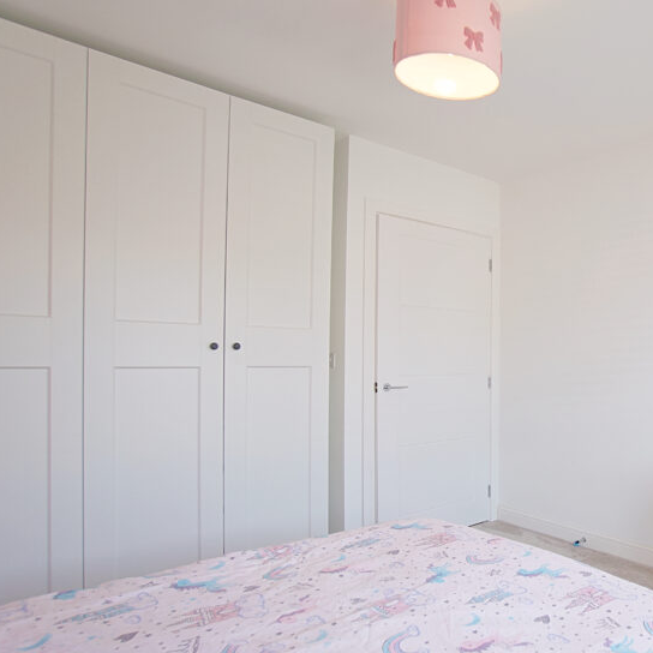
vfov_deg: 64.7
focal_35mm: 24
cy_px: 372
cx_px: 571
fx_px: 512
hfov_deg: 57.2
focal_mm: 10
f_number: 4
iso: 160
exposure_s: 1/160
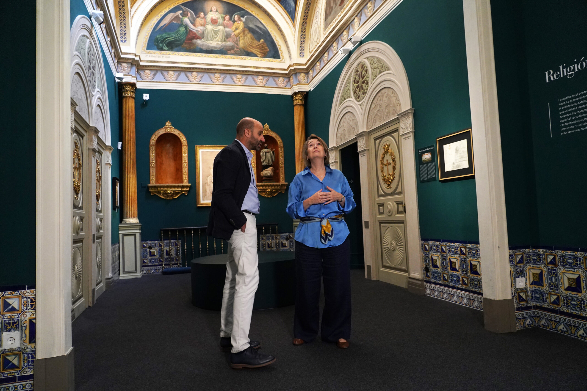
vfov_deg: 53.1
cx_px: 294
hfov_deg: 73.7
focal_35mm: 24
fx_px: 391
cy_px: 196
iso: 3200
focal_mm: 24
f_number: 4
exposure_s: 1/60
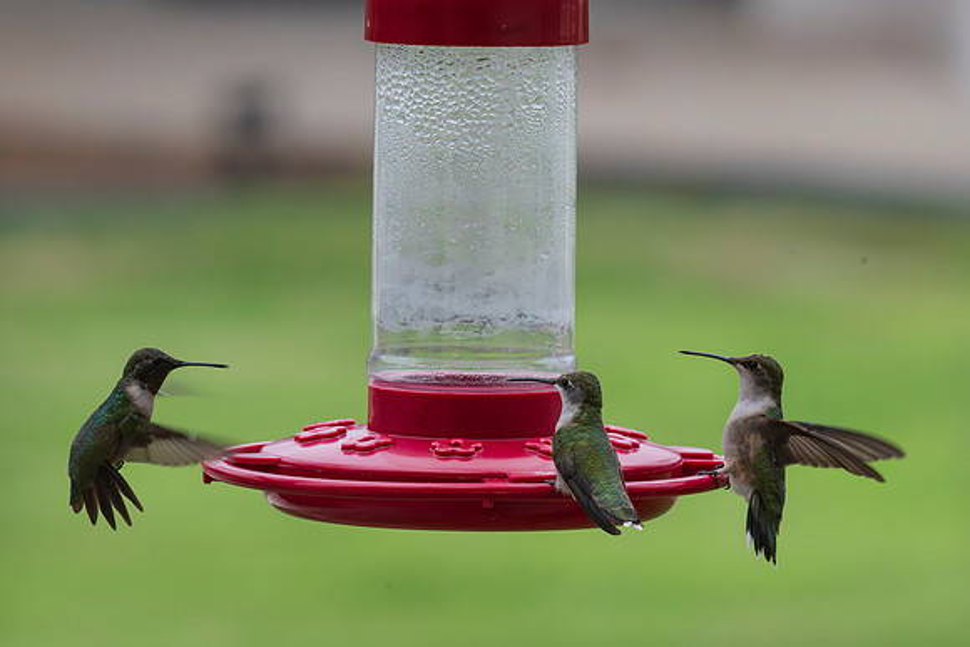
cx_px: 541
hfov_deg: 3.2
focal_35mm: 652
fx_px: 17584
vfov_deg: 2.1
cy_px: 472
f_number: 16
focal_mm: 420
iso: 5000
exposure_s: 1/1250
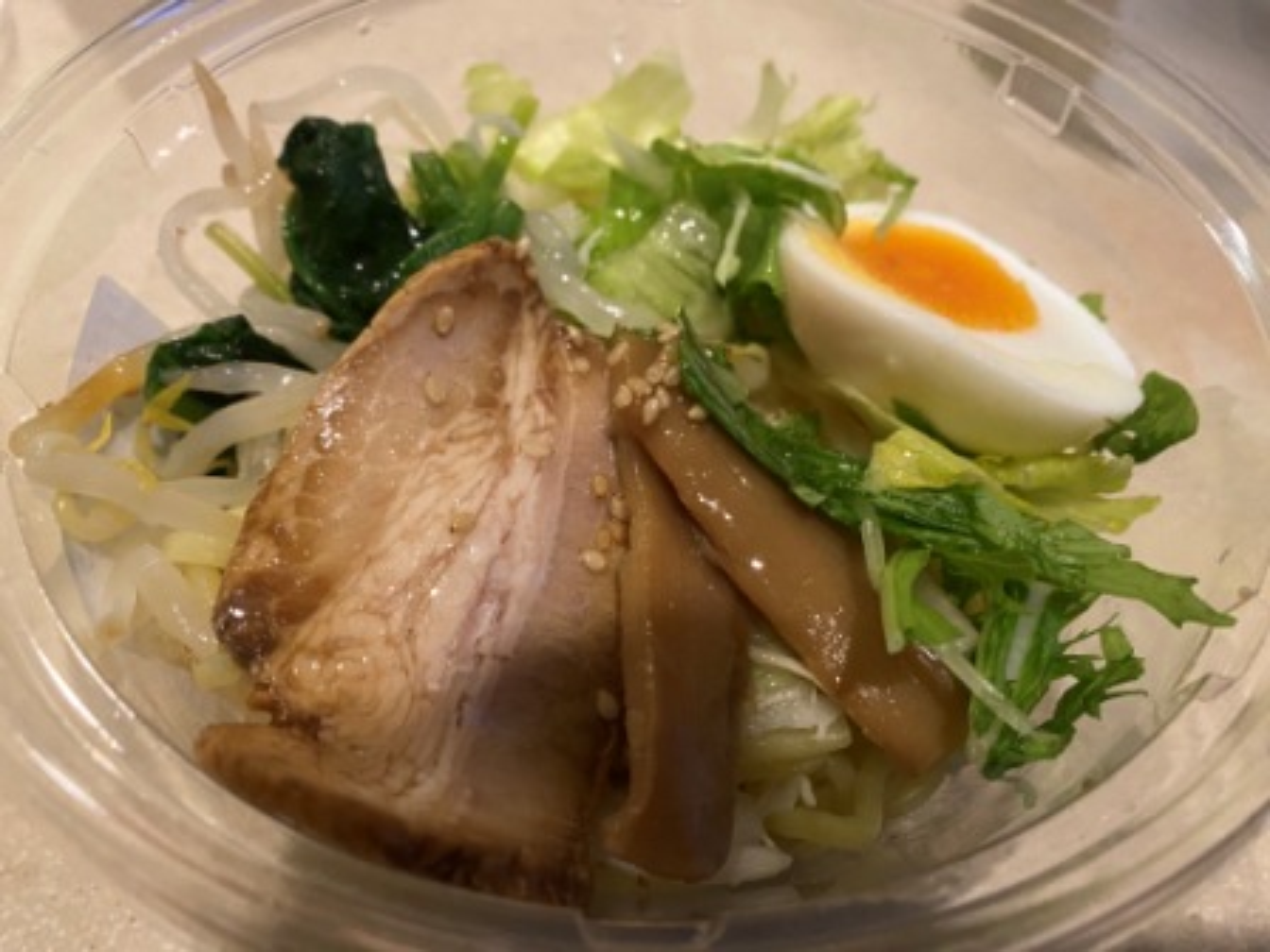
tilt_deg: -53.2
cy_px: 476
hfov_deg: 67.3
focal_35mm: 26
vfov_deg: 53.1
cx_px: 635
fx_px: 954
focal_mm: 4.25
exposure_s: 1/25
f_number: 1.8
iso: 500
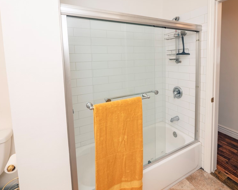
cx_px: 133
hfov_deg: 80.1
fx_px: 141
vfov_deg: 68.1
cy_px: 97
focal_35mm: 20
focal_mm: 7
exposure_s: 1/10
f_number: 8
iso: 160
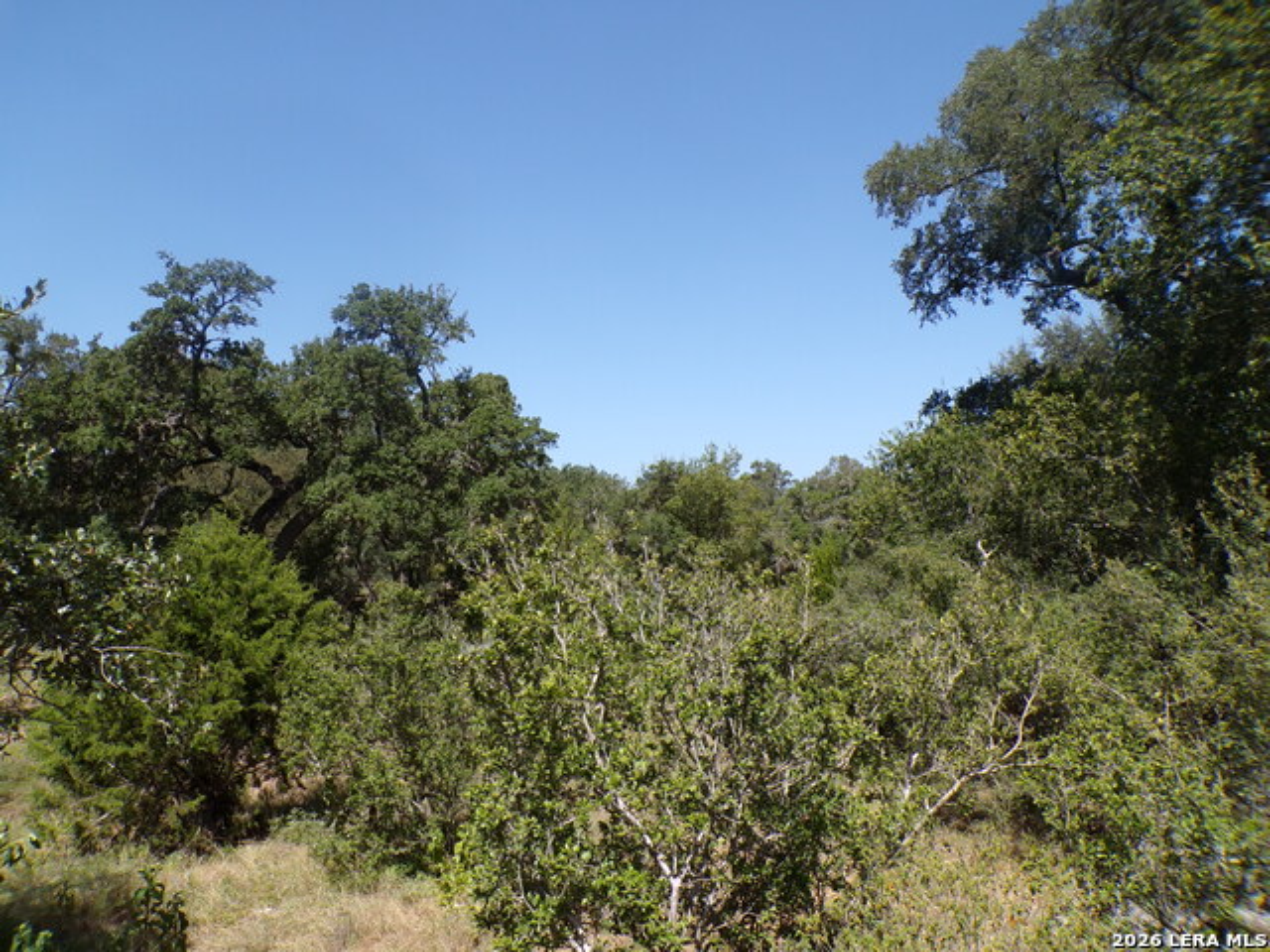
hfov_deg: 71.6
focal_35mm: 24
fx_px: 881
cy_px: 476
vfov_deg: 56.8
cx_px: 635
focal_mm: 4.3
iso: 100
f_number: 4.4
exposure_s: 1/480
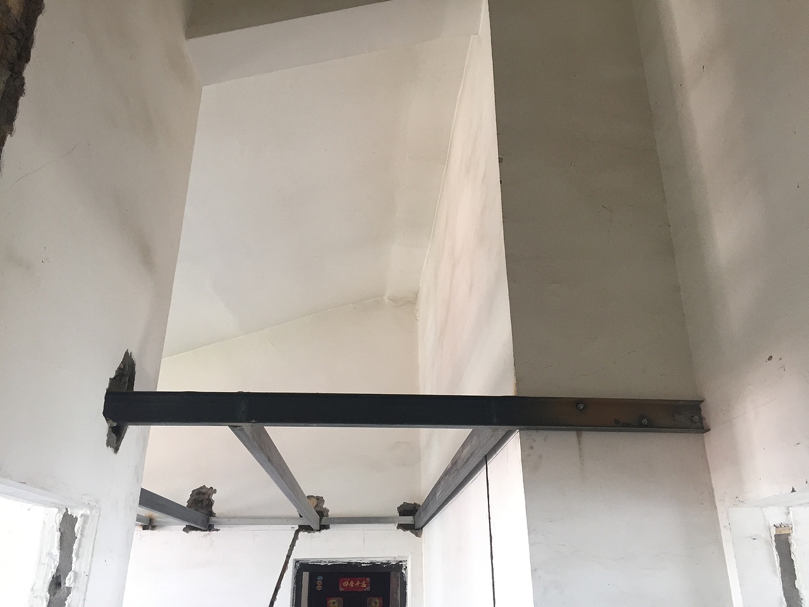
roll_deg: -1.2
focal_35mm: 29
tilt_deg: +23.5
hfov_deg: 61.7
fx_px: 678
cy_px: 304
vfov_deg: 48.2
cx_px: 404
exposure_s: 1/30
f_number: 2.2
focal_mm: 4.15
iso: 100
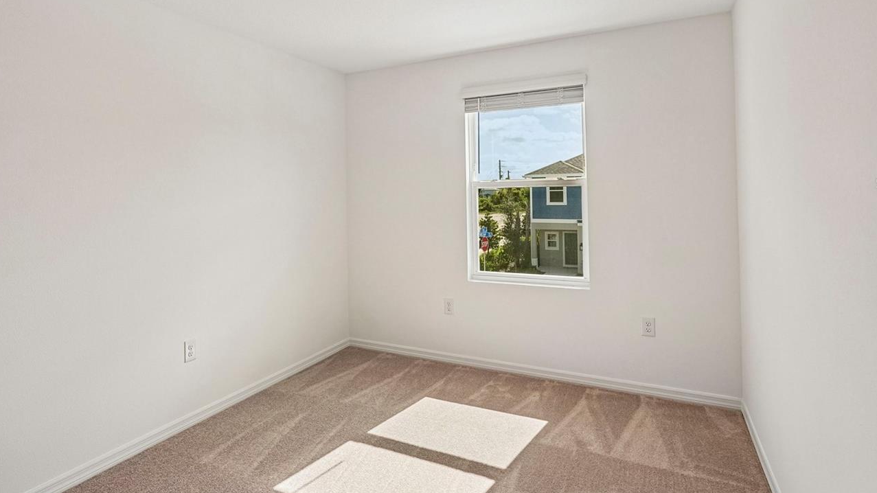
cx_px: 387
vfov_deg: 53.0
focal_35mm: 21
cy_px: 183
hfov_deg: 83.5
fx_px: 488
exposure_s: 1/200
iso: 400
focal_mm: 16
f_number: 8
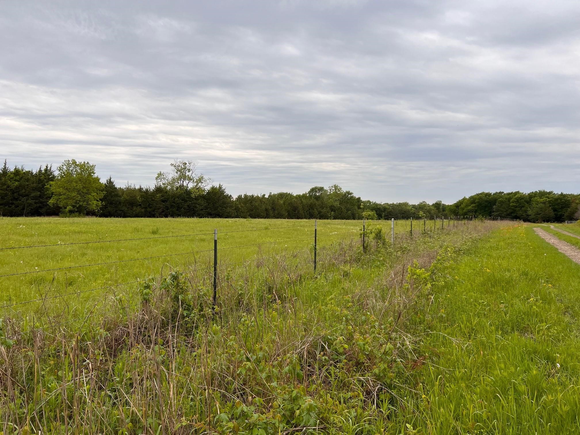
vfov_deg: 53.1
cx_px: 290
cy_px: 218
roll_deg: -0.4
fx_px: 436
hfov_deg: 67.3
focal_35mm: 26
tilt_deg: -1.4
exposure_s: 1/567
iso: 50
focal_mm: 5.7
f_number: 1.5
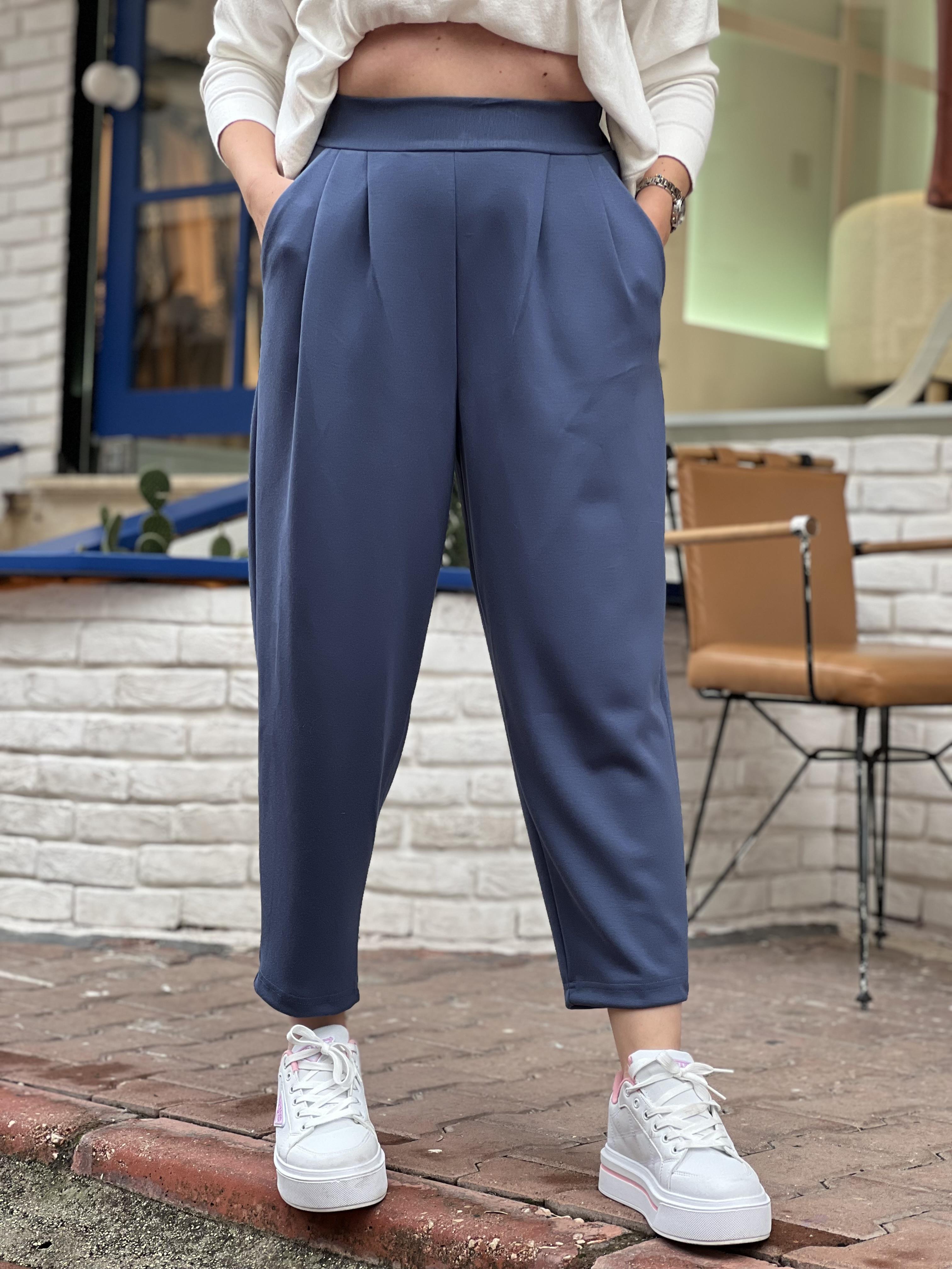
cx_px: 476
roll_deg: -3.9
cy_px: 634
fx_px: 2824
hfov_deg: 19.1
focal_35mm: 77
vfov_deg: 25.3
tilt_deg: +1.8
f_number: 2.8
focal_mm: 9
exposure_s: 1/121
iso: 64
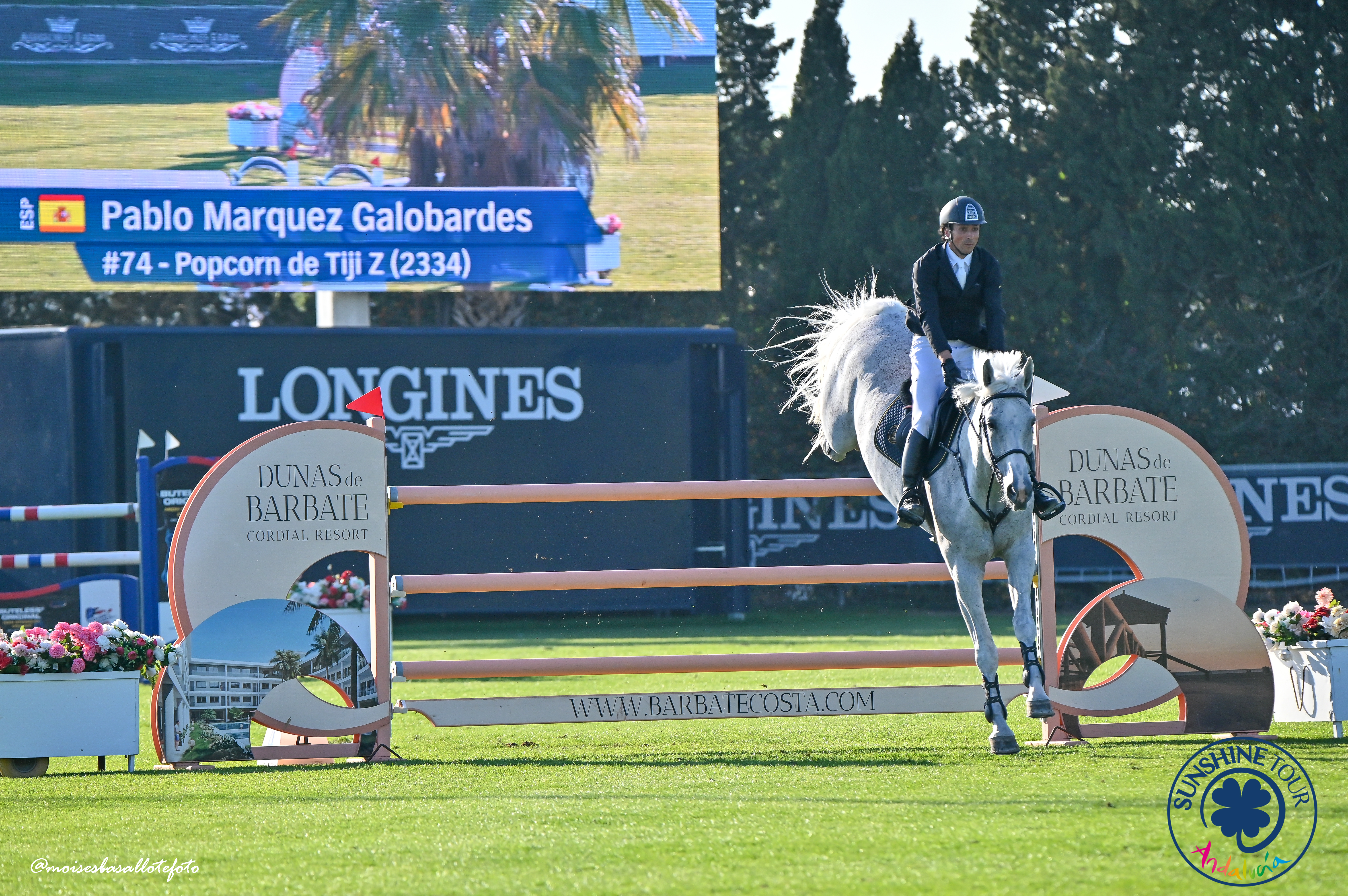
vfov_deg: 3.9
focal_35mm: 350
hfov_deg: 5.9
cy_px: 448
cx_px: 674
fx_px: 13097
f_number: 6
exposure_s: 1/3200
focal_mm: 350
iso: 1000
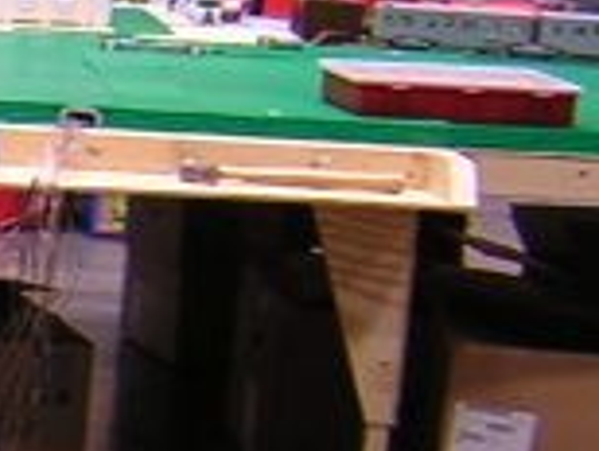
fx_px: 3241
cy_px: 404
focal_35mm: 187
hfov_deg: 9.7
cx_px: -665
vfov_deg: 7.9
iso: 100
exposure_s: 1/6.4
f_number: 2.6
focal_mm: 4.7
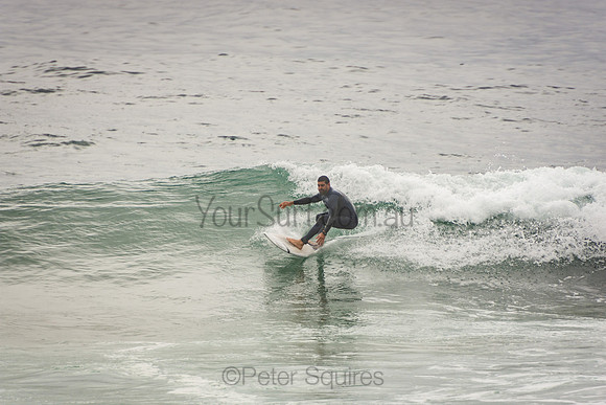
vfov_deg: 2.3
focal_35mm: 600
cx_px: 303
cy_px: 202
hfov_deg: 3.4
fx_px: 10102
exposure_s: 1/800
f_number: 5.6
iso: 140
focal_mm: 400
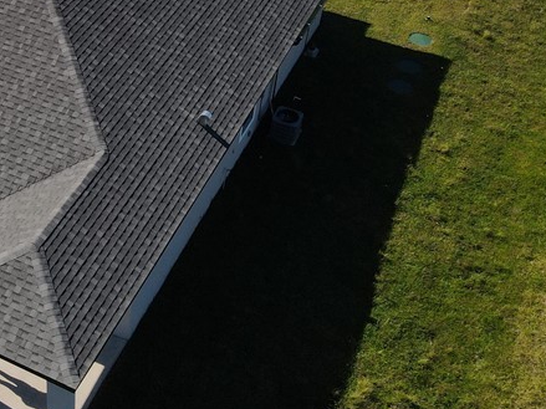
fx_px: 883
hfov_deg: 32.3
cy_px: 147
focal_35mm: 56
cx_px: 35
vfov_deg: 26.0
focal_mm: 4.5
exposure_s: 1/100
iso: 100
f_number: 2.8
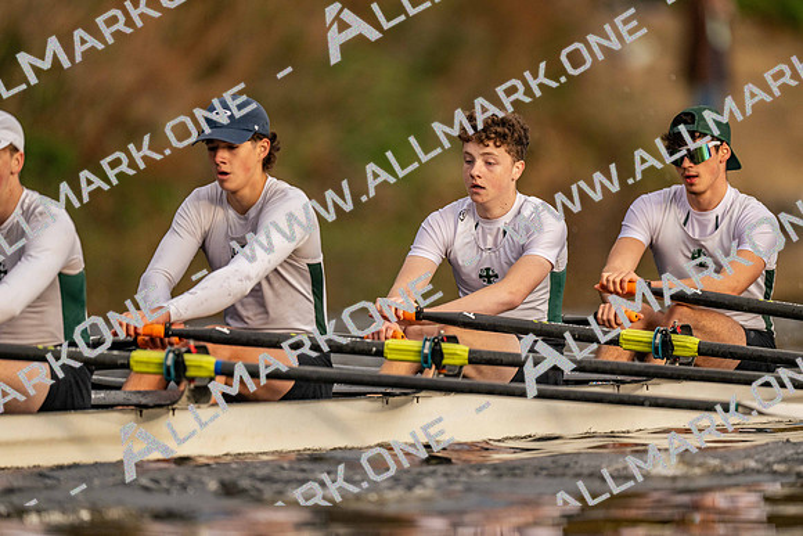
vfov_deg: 2.3
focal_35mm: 600
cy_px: 268
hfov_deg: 3.4
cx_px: 402
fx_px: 13386
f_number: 4
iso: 1400
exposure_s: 1/2500
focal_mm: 600
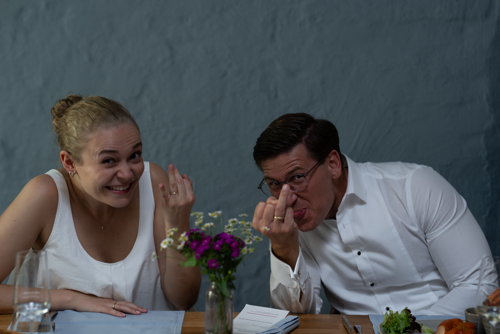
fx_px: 1361
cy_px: 167
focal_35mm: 98
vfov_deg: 14.0
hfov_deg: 20.8
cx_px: 279
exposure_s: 1/80
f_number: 2.2
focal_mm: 85
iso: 160
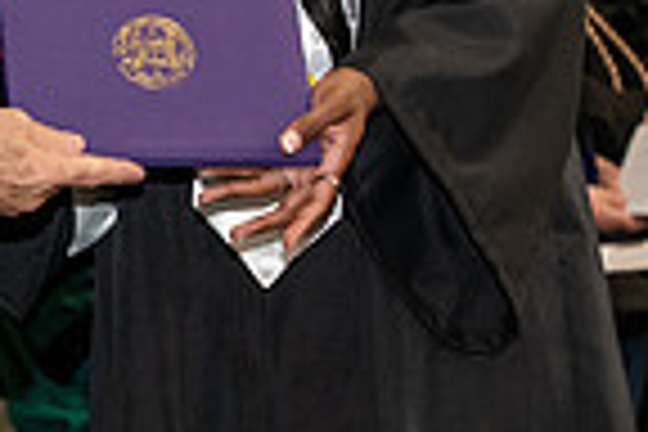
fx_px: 5094
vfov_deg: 4.8
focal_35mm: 283
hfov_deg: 7.2
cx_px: -292
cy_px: -92
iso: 2500
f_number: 5
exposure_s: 1/200
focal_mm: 70
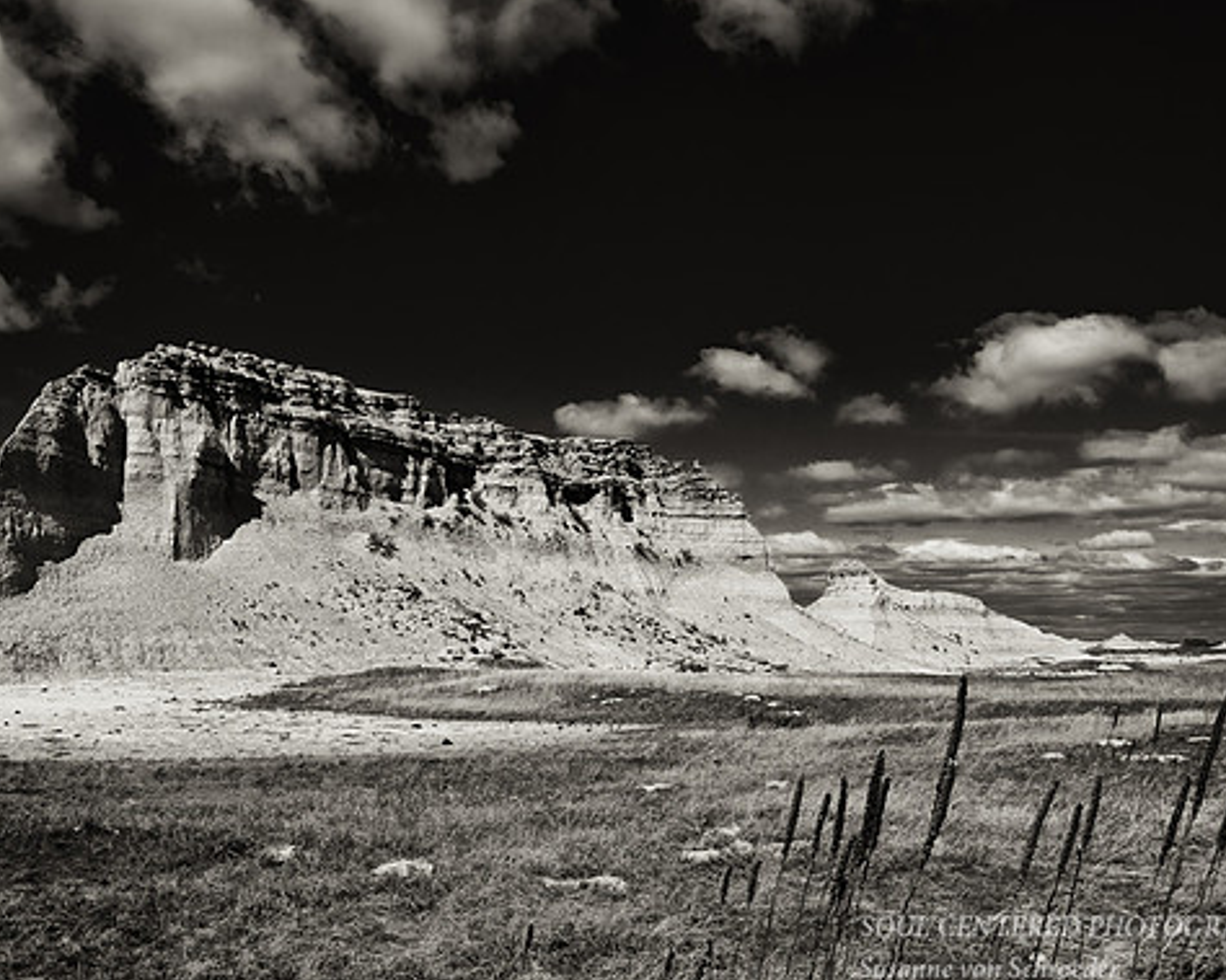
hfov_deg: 57.1
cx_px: 564
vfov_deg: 47.1
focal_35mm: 31
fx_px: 1125
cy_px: 495
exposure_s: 1/250
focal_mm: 18
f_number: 16
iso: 100
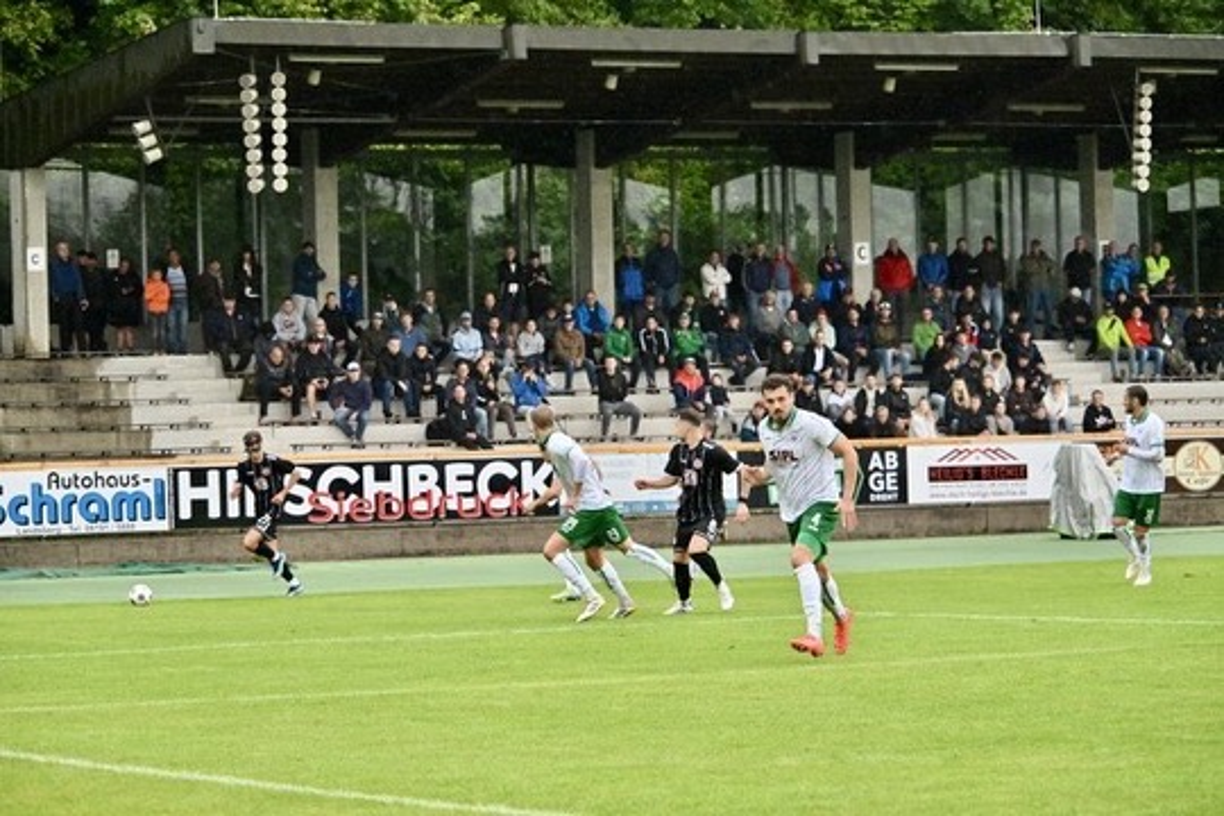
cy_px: 408
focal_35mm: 130
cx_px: 612
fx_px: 4420
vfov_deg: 10.5
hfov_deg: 15.8
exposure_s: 1/1000
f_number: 7.1
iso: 4000
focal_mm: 130
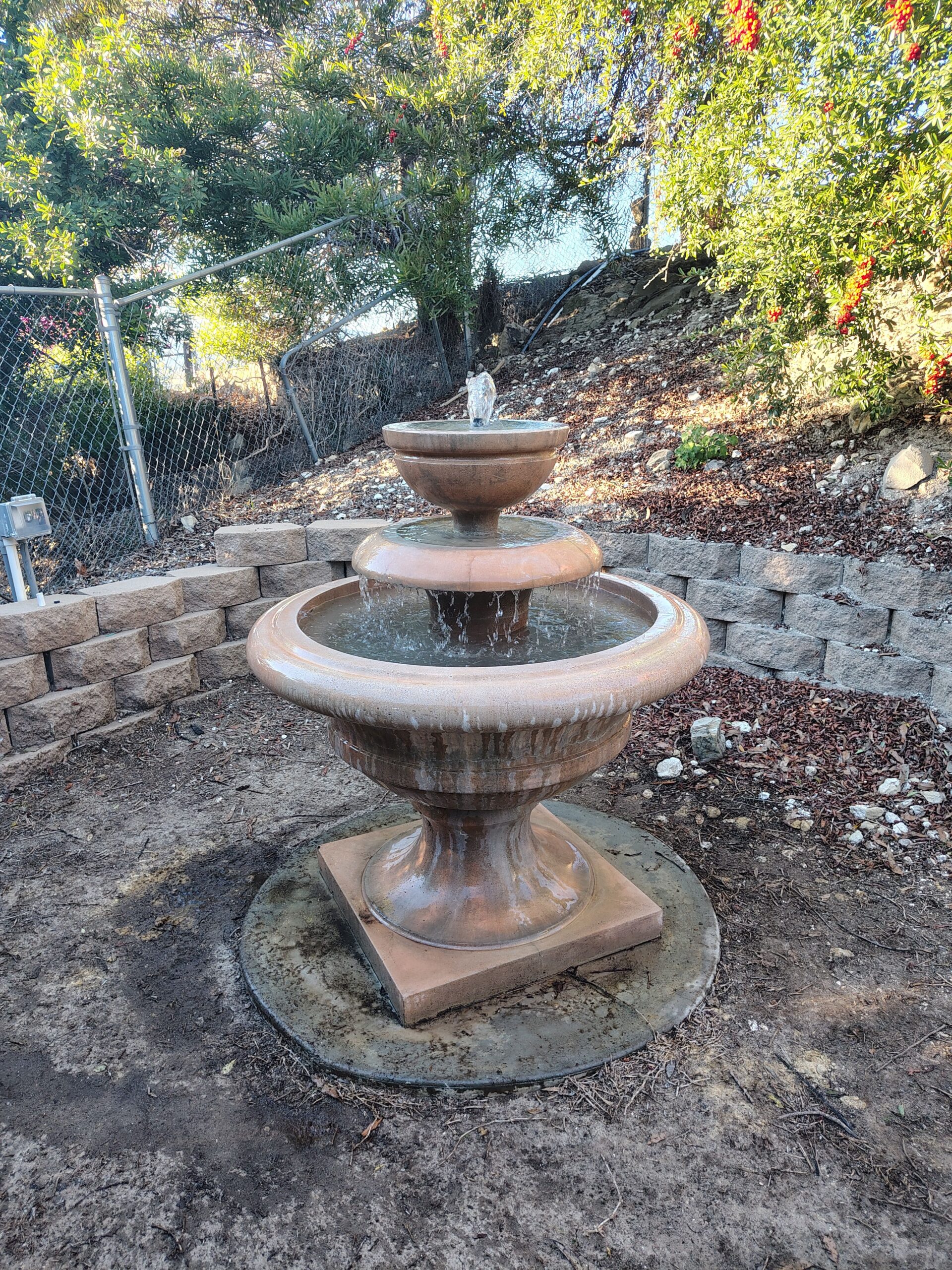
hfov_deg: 56.8
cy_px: 635
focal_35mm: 24
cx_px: 476
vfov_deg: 71.6
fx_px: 880
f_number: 1.8
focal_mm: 5.56
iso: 164
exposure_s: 1/111
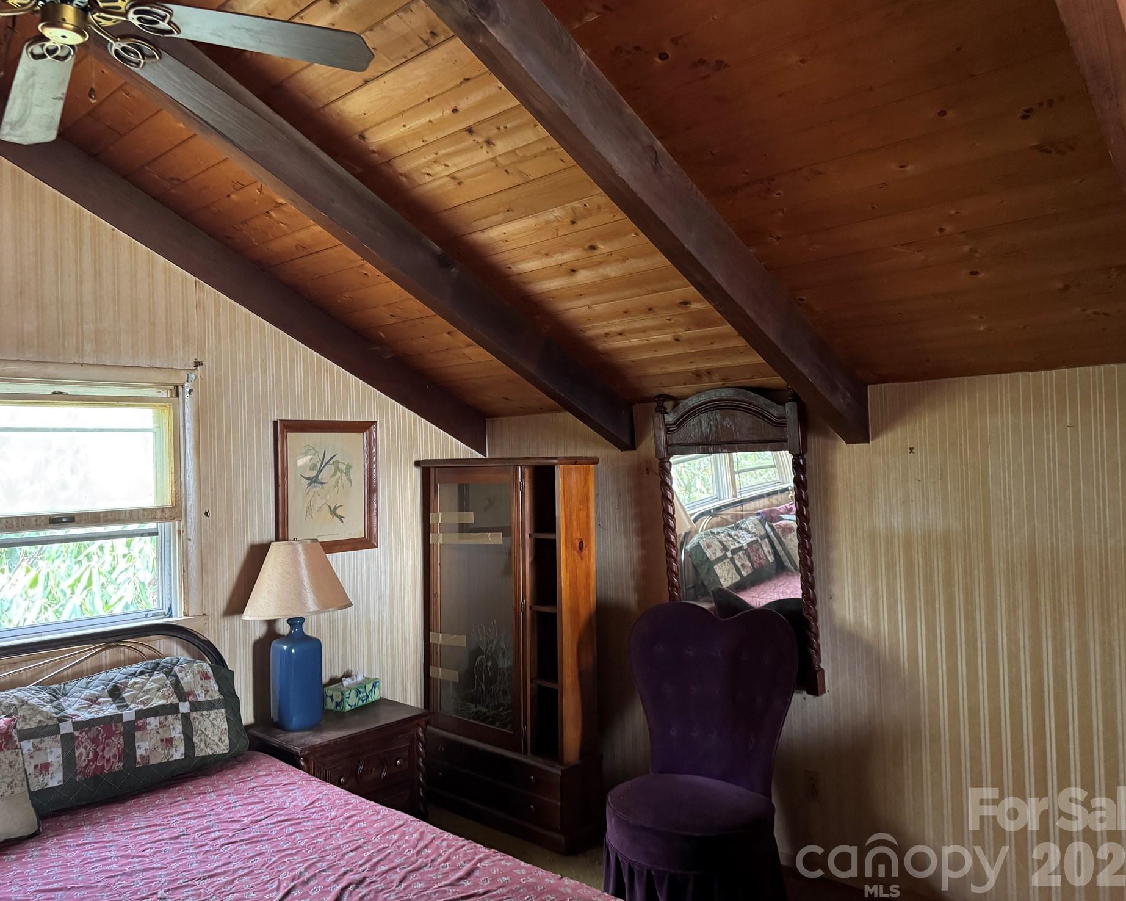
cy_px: 439
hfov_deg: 66.0
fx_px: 866
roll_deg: +1.3
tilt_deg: +1.0
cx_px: 538
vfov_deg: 54.9
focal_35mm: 26
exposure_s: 1/41
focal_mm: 6.76
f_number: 1.78
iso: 800
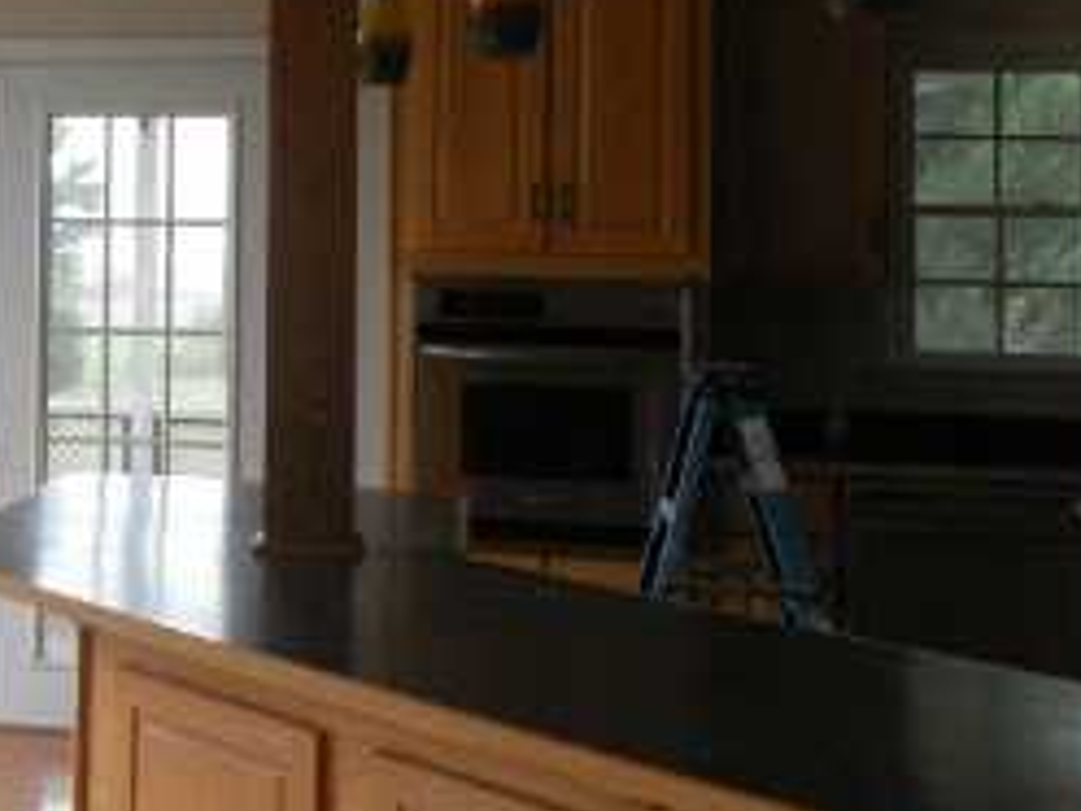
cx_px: -57
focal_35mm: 67
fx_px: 2092
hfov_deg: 27.0
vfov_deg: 21.6
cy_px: 148
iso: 125
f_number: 2.8
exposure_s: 1/30
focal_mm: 4.6
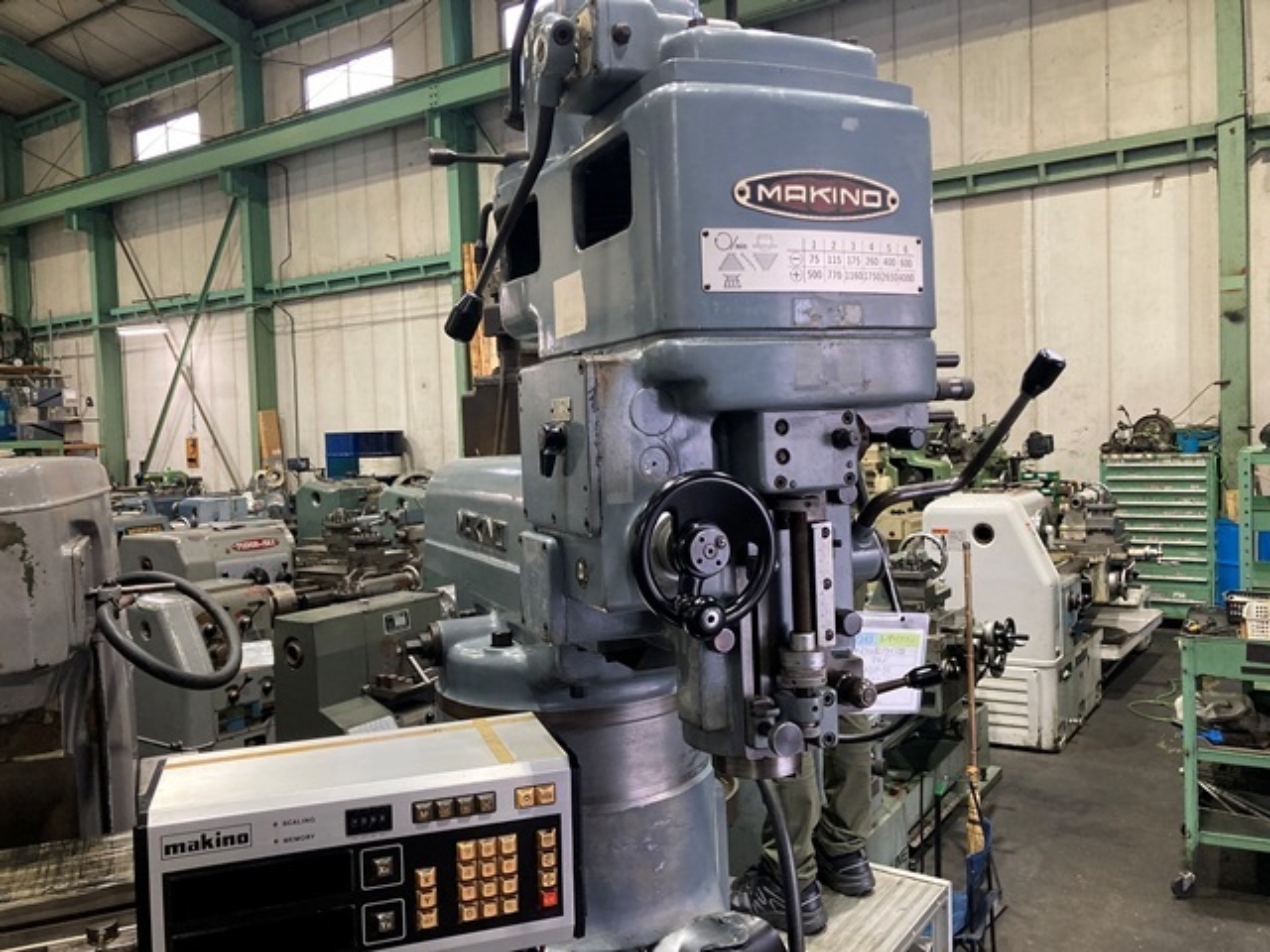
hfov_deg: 63.4
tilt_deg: -2.8
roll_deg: +0.8
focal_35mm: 28
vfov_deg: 49.7
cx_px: 635
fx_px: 1027
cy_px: 476
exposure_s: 1/60
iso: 160
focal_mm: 3.99
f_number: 1.8
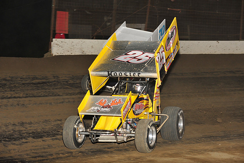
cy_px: 82
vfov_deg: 12.2
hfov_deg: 18.3
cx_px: 122
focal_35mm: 112
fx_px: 759
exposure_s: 1/320
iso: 1000
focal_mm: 112
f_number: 6.3
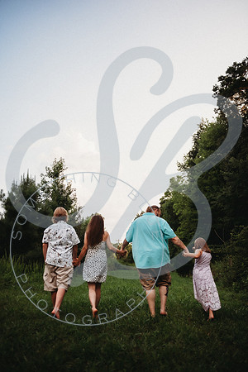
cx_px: 124
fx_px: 289
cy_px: 186
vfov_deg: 65.5
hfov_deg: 46.4
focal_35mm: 28
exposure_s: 1/640
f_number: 2.8
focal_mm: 28
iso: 100
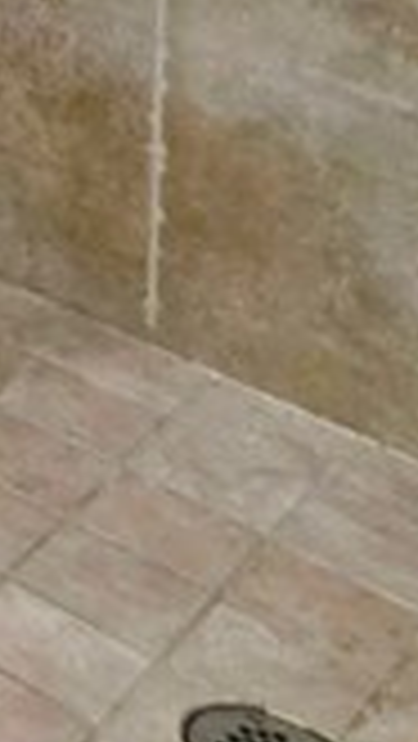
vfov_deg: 18.1
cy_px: -659
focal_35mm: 88
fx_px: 1731
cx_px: -1232
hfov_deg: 8.2
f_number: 1.9
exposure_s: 1/120
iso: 100
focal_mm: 2.2
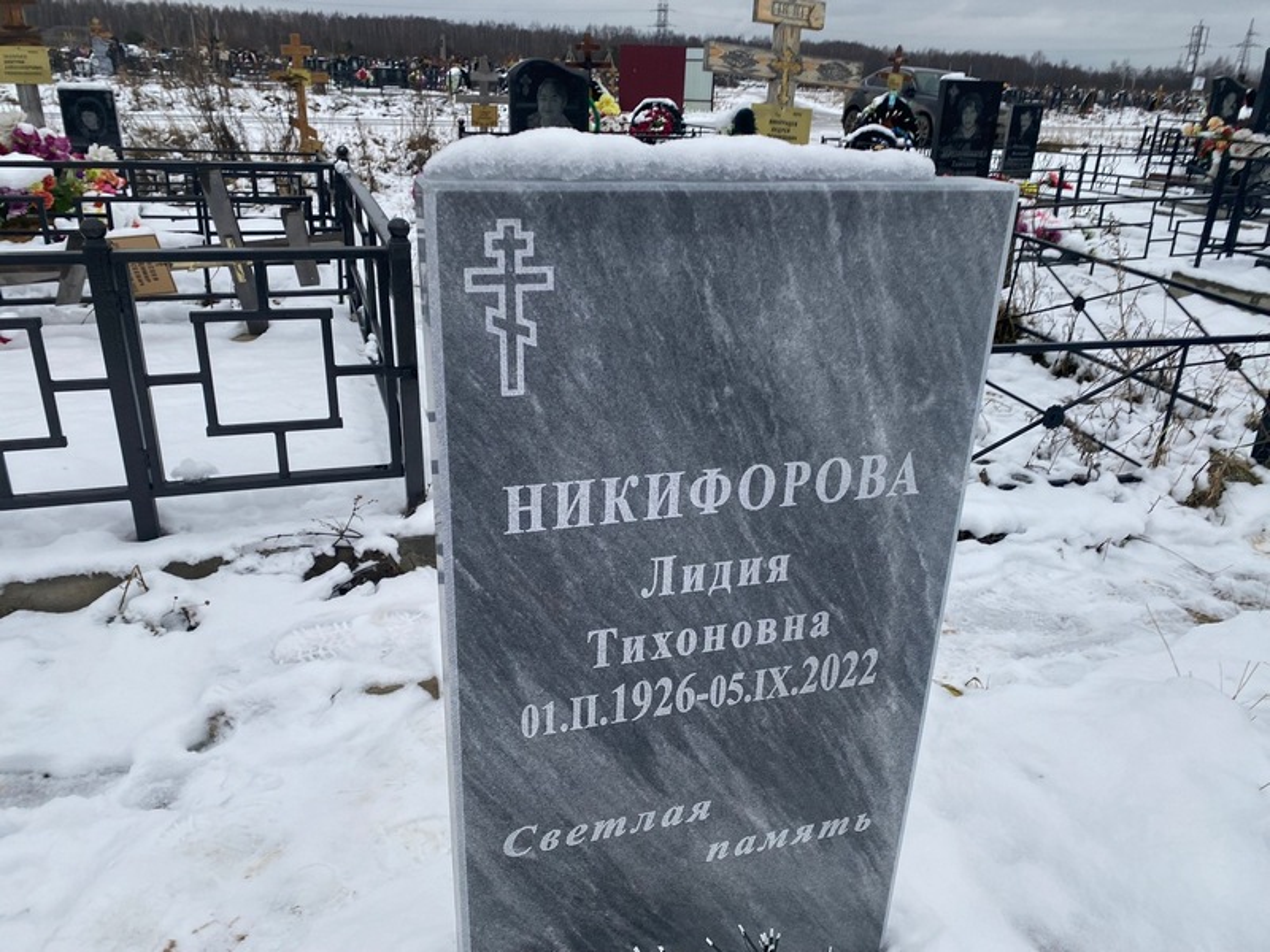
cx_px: 635
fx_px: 954
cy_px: 476
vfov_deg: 53.1
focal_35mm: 26
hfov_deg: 67.3
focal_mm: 4.25
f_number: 1.8
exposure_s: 1/311
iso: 32
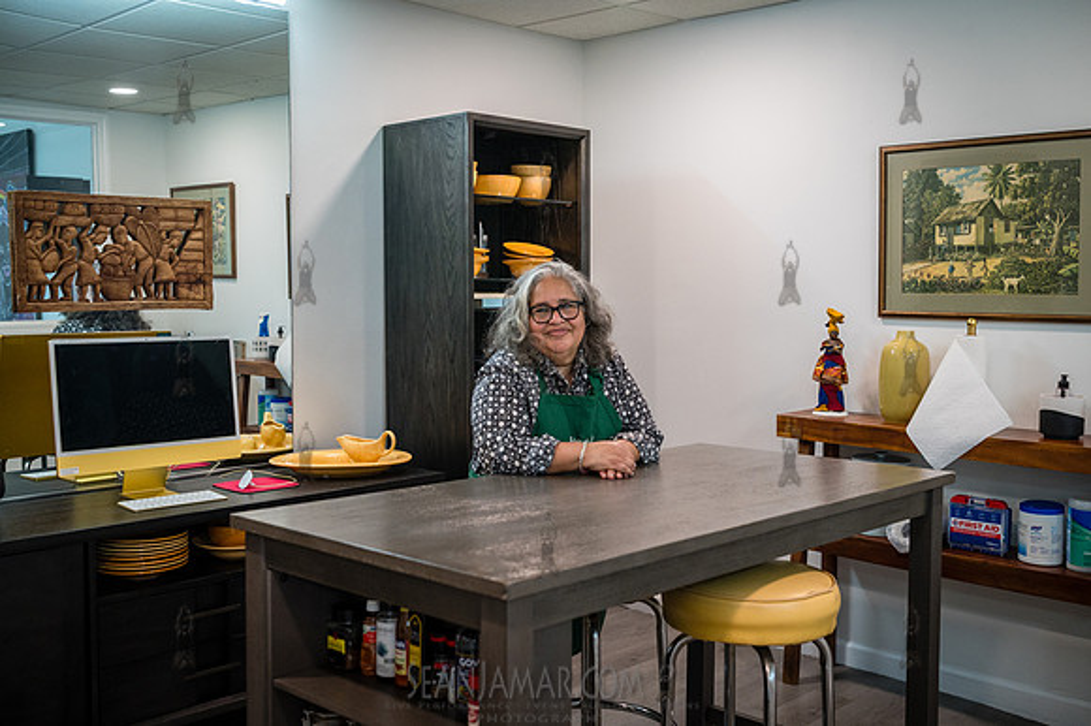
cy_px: 363
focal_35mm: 36
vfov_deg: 37.2
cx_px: 546
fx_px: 1080
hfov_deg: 53.6
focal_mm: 35
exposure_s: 1/200
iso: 2000
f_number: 3.5
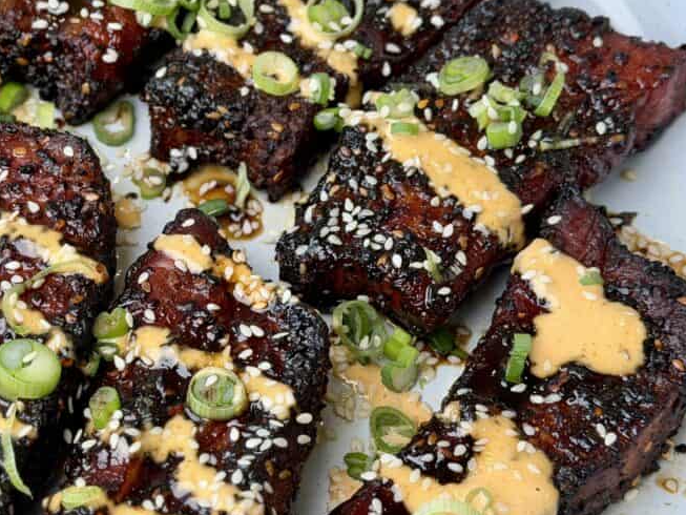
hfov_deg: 22.4
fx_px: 1705
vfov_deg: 17.2
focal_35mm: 86
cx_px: 125
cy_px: 241
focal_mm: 6.76
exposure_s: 1/123
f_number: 1.78
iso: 50
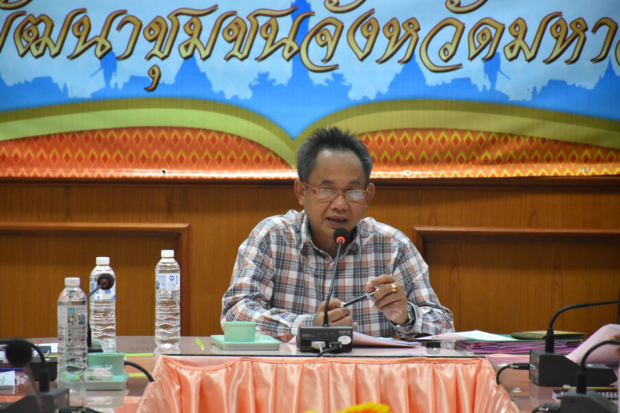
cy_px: 206
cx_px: 310
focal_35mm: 210
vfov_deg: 6.5
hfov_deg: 9.8
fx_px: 3616
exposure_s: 1/125
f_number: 5.6
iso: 2800
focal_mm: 140
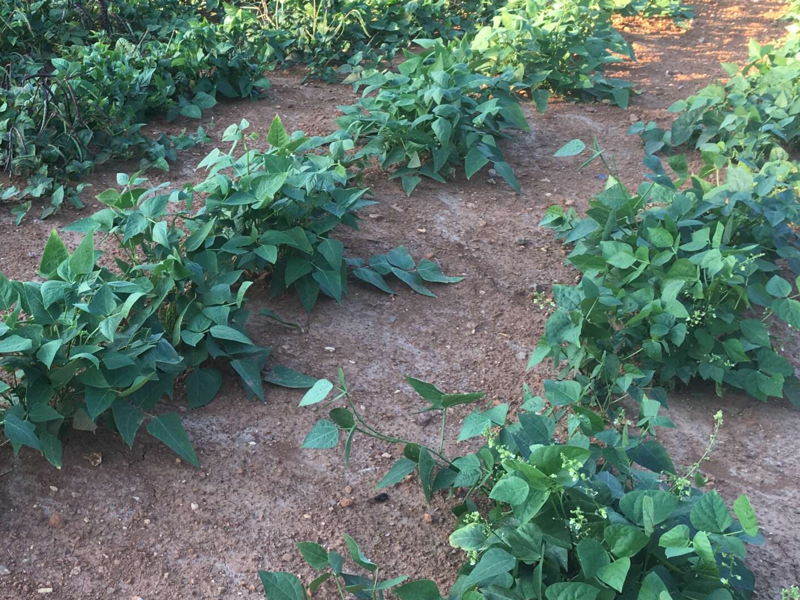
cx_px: 128
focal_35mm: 52
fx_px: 1202
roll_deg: -5.2
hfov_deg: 35.3
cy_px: 207
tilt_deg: -27.8
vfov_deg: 27.9
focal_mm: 4.15
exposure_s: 1/120
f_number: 2.2
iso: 25
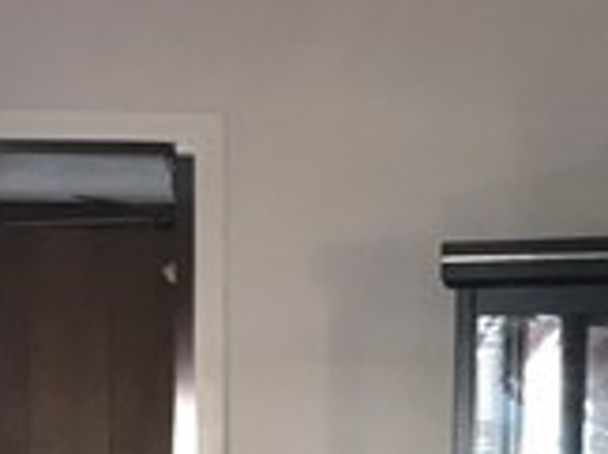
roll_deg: +0.0
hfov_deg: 11.2
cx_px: 244
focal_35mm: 177
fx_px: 3104
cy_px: 946
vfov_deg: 7.9
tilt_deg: -8.5
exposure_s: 1/16
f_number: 1.8
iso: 160
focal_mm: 3.99
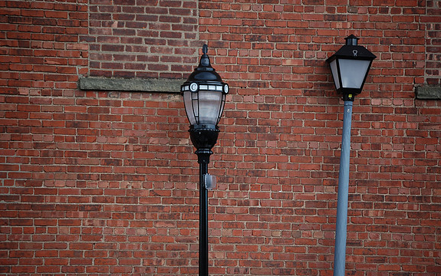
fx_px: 2315
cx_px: 222
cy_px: 146
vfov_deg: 6.8
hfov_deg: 10.9
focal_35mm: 193
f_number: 5
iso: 200
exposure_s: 1/320
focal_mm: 125
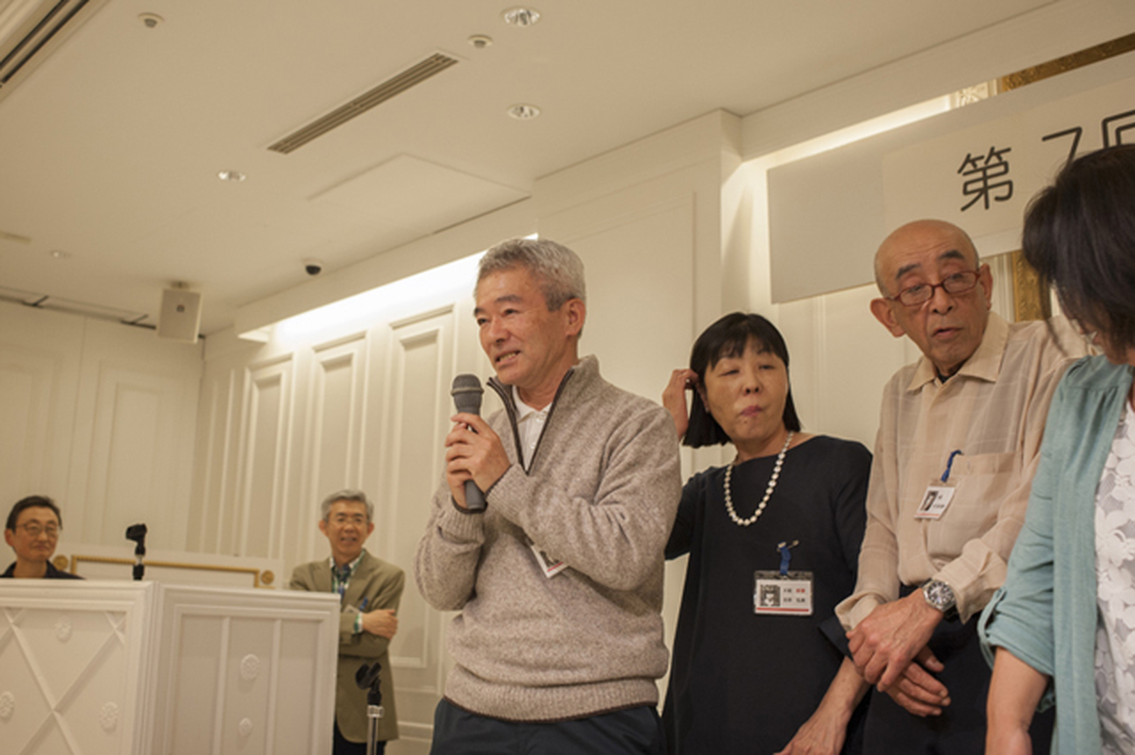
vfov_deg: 37.8
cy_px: 378
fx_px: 1103
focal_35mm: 35
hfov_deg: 54.5
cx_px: 568
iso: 640
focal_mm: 35
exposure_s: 1/100
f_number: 5.6
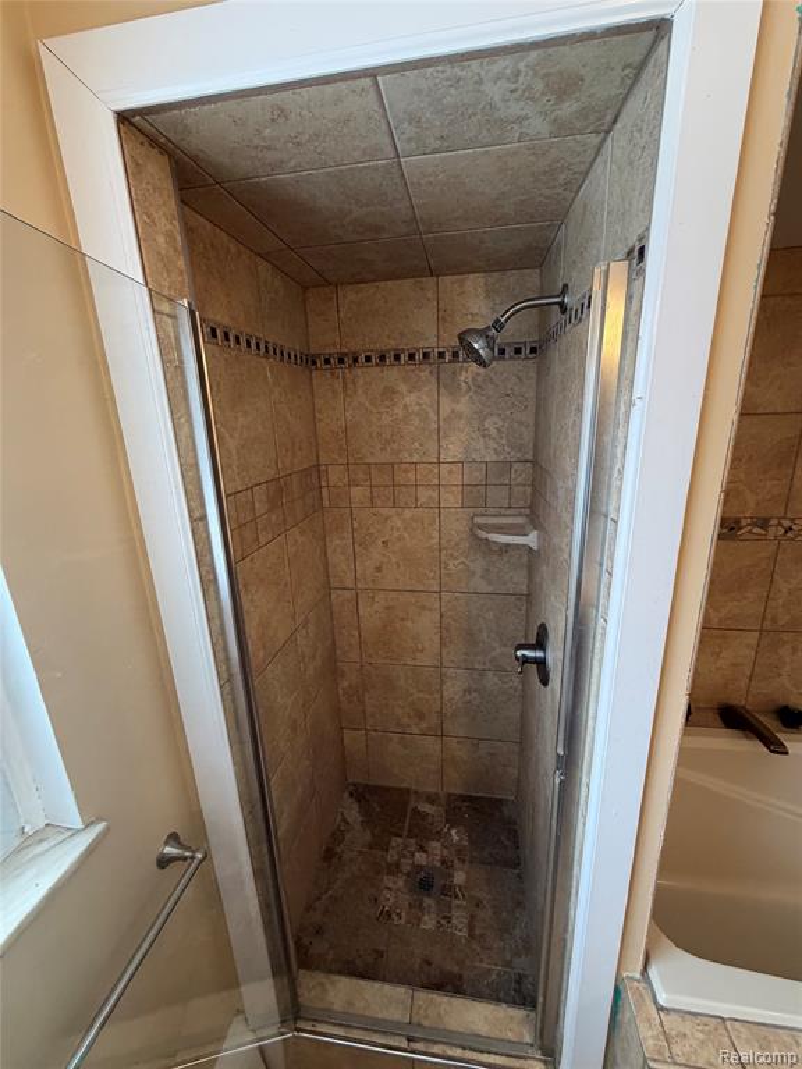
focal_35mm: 14
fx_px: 432
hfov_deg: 85.7
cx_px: 401
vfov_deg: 102.1
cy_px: 534
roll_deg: +2.6
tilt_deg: -14.8
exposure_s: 1/120
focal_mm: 2.22
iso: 250
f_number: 2.2
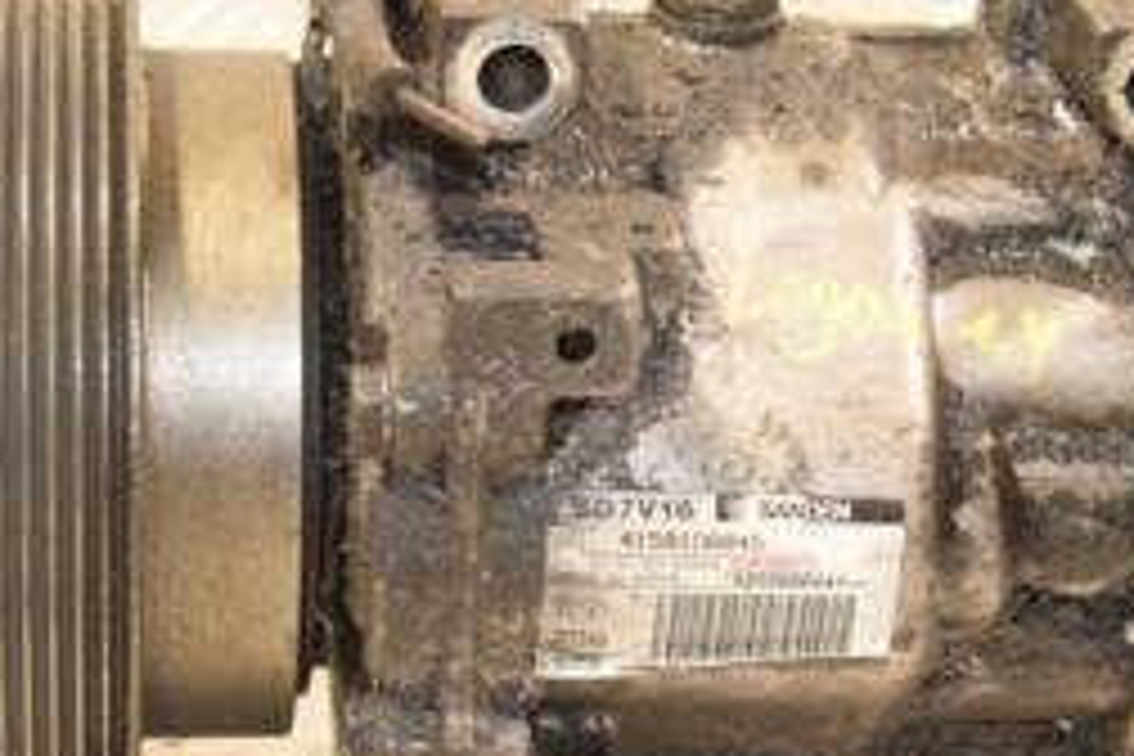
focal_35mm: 125
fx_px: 3943
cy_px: 464
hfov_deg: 16.3
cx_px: 747
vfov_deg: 10.9
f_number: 5.6
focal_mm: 35
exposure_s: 1/125
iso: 1600
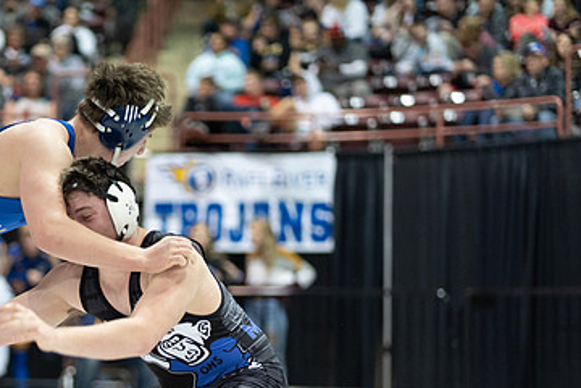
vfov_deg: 10.0
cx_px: 124
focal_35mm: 137
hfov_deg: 14.9
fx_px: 2211
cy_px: 287
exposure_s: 1/500
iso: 2000
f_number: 1.8
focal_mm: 85
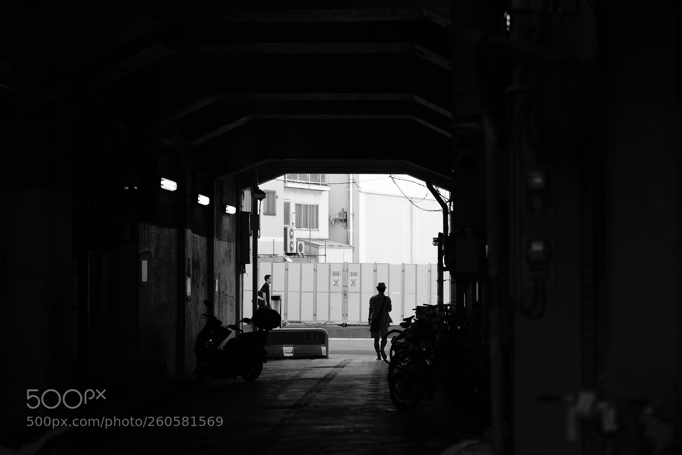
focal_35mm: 85
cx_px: 341
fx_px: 1611
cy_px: 228
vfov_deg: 16.1
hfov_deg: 23.9
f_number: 1.8
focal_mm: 85
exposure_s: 1/2000
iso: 400
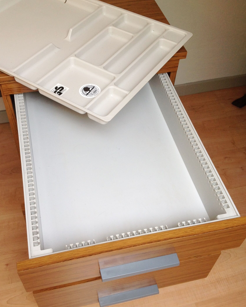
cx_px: 107
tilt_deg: -50.2
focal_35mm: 42
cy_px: 154
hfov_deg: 35.6
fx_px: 382
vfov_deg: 43.8
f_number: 2.4
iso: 64
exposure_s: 1/30
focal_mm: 4.28
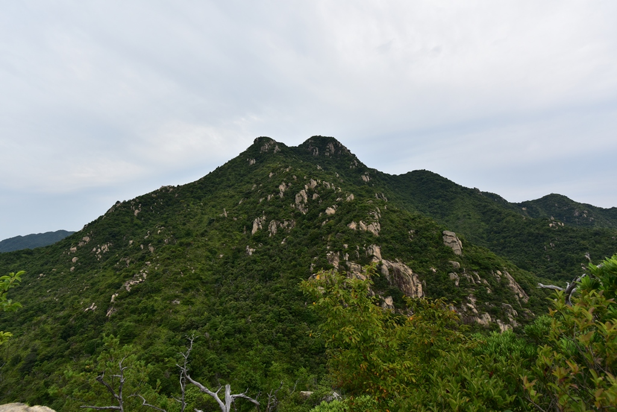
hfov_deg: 84.0
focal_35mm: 20
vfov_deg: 61.9
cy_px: 206
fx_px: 343
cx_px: 308
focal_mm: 20
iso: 200
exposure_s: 1/500
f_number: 7.1
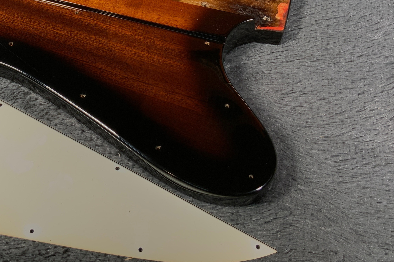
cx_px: 96
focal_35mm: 54
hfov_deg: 36.0
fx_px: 591
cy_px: 28
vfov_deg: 24.4
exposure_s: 1/104
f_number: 1.8
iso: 16
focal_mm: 3
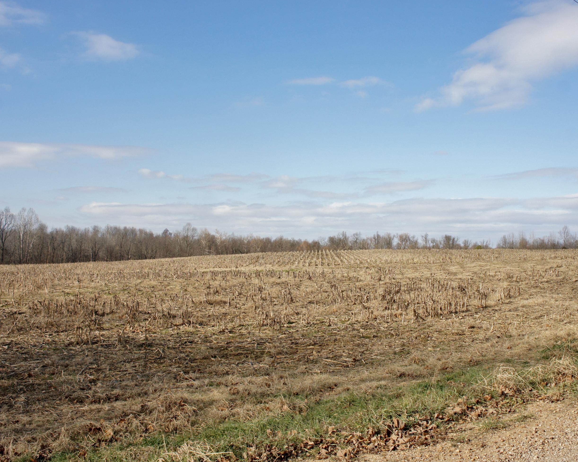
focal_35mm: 38
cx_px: 298
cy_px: 233
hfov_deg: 47.9
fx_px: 650
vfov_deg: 39.2
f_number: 8
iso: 200
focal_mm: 22
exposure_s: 1/320
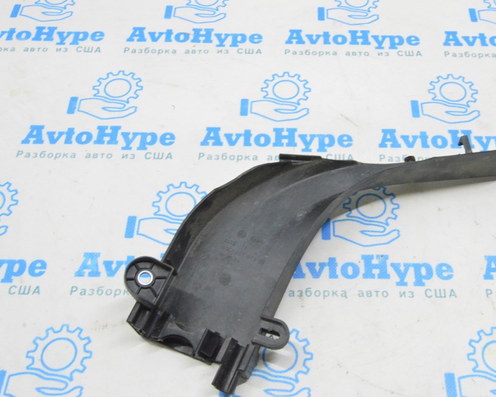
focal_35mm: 45
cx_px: 300
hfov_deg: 40.9
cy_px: 200
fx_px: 661
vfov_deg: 33.4
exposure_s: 1/15
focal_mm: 26
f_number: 20
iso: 6400
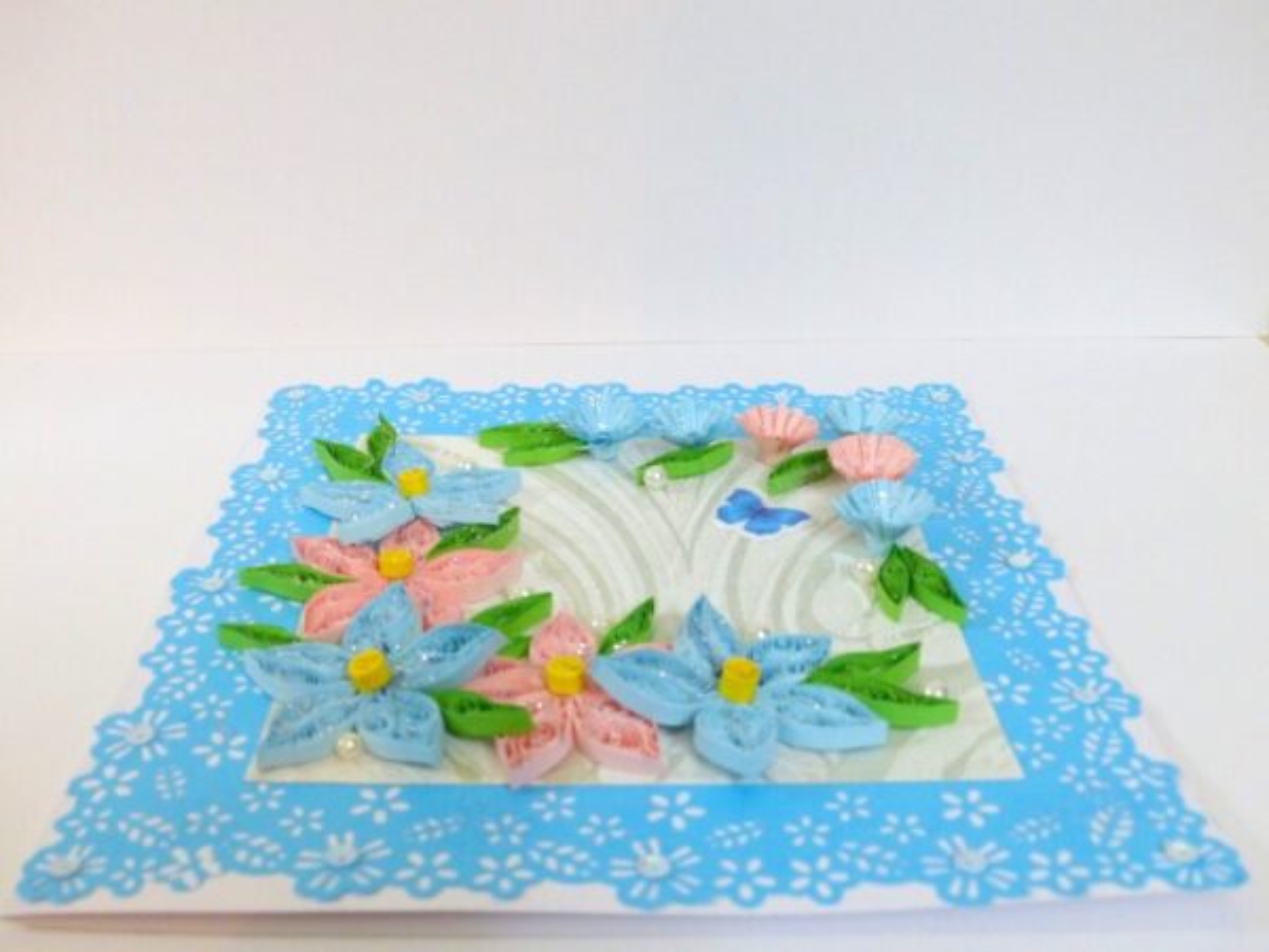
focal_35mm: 36
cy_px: 476
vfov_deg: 39.7
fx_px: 1320
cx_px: 634
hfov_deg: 51.4
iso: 400
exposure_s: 1/30
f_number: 2.8
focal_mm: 6.4
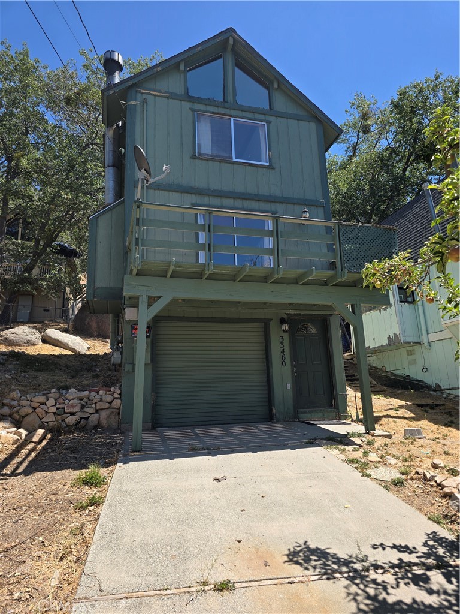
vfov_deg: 73.9
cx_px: 230
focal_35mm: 23
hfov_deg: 58.9
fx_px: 408
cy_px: 307
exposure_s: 1/457
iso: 12
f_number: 1.7
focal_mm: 6.3
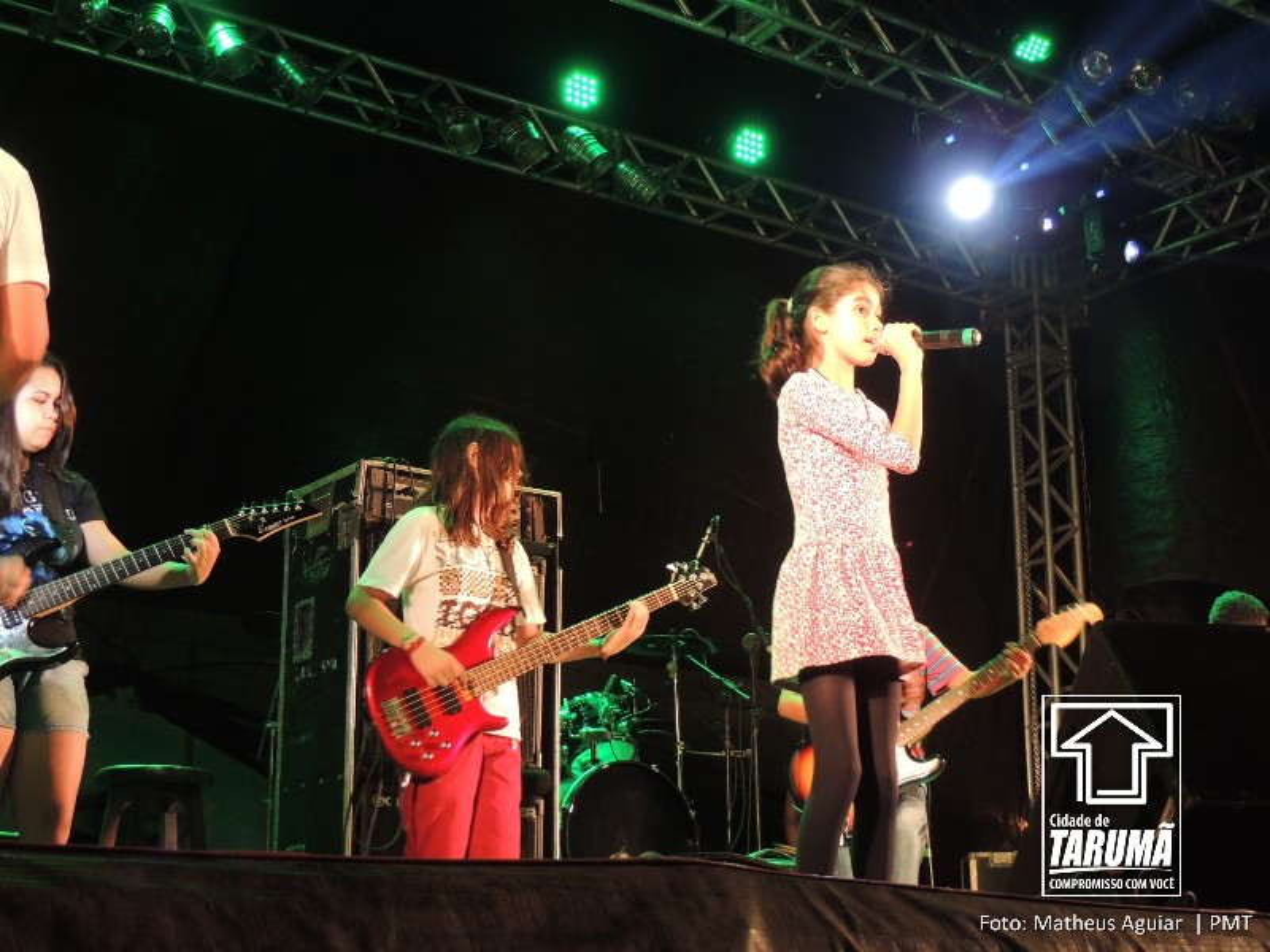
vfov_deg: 26.6
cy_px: 476
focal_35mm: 55
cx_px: 635
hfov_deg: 34.9
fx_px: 2018
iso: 400
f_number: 3.7
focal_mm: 9.8
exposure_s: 1/20
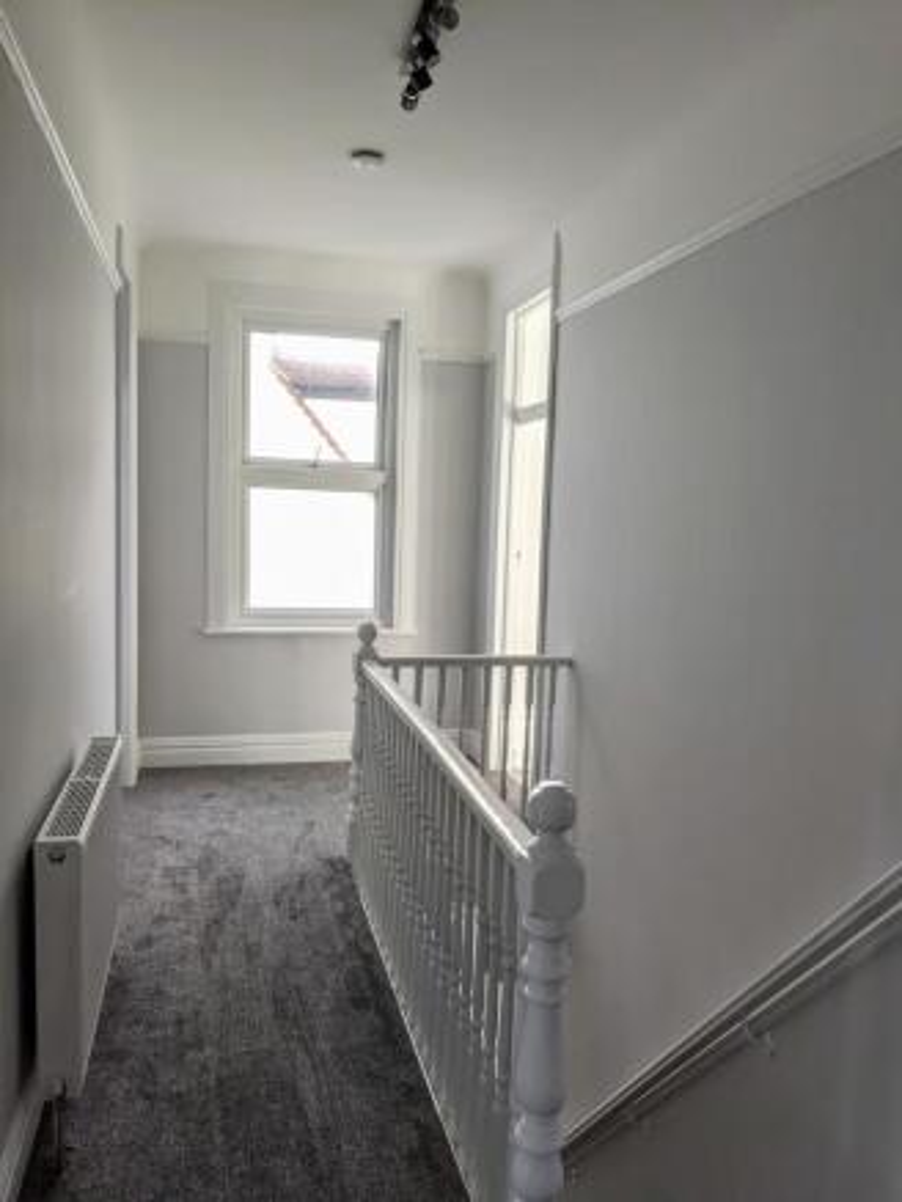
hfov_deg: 51.4
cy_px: 601
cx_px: 451
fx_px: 938
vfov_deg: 65.3
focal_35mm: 27
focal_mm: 4.44
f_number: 1.8
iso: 52
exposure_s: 1/264
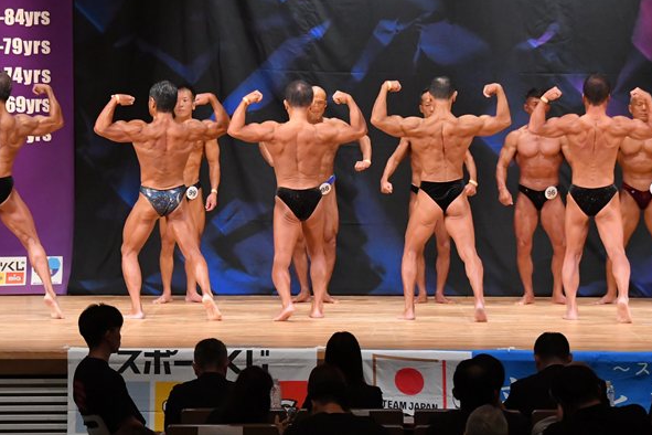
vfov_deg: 7.8
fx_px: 3205
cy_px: 151
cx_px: 249
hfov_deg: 11.6
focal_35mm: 177
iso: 6400
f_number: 5.6
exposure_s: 1/400
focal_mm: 90
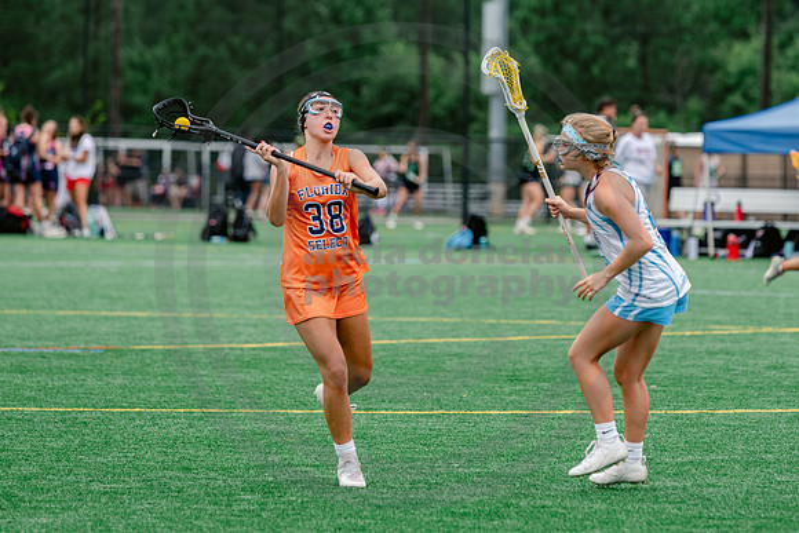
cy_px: 158
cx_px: 494
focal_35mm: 308
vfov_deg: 4.5
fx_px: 6846
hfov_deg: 6.7
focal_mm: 200
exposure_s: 1/1000
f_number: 4
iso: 250
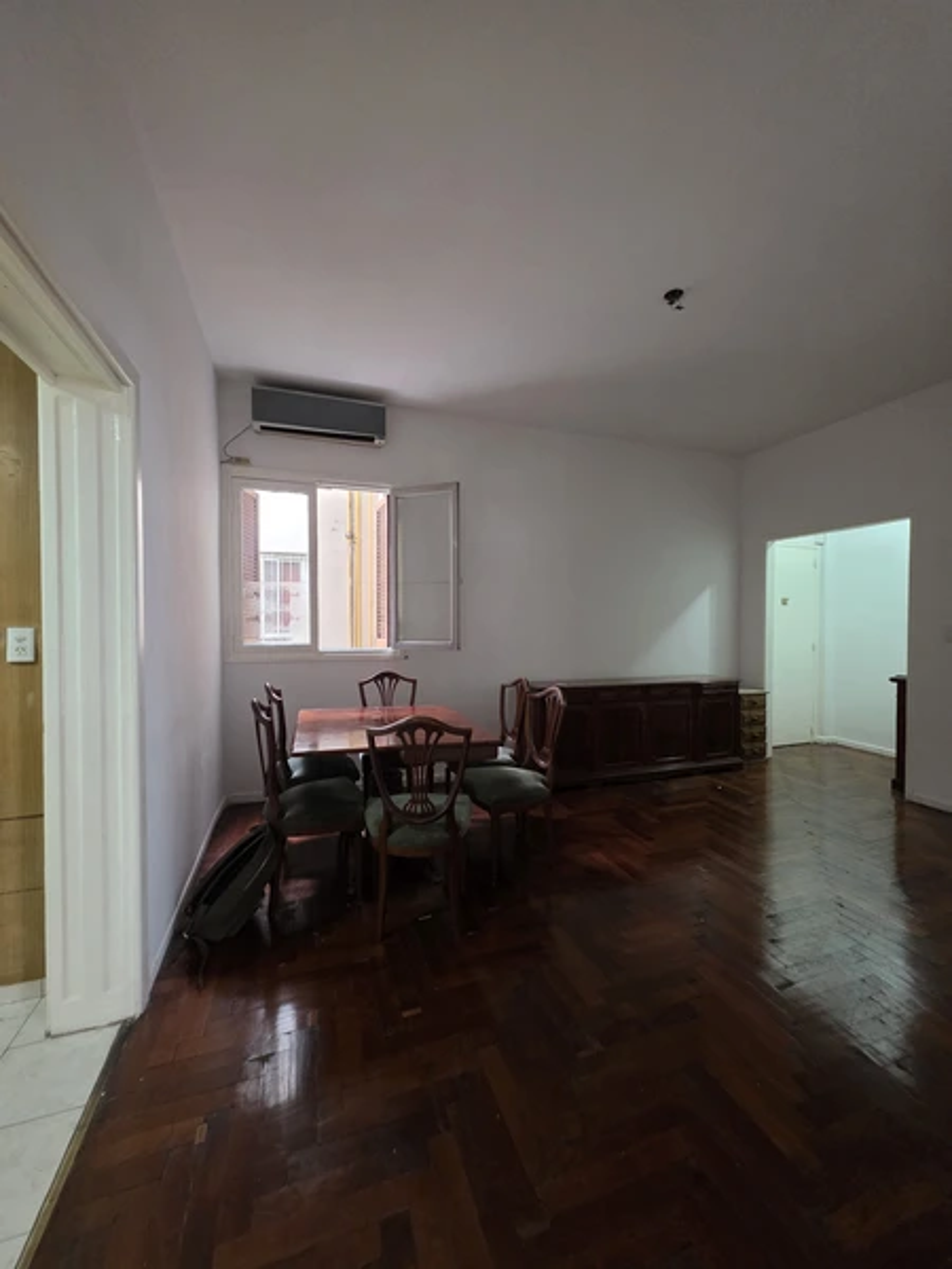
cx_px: 476
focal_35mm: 13
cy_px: 634
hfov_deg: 89.9
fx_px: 477
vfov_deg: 106.2
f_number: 1.9
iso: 500
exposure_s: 1/50
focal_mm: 2.2
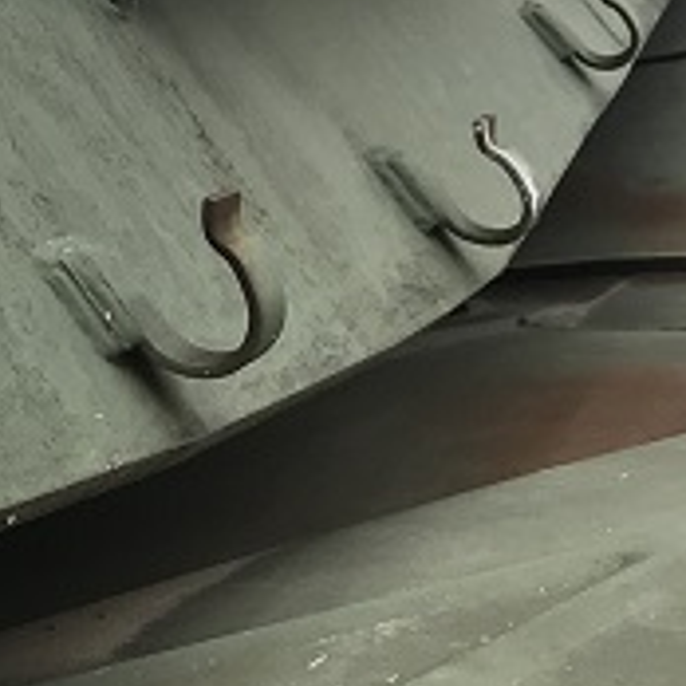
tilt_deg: +7.7
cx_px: -562
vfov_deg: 14.5
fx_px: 2578
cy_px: -211
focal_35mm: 115
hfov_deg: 13.5
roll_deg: +4.7
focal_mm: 3.99
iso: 20
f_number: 1.8
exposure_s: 1/929
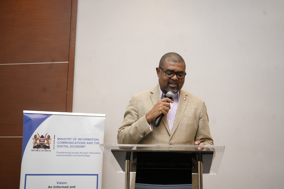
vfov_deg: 29.9
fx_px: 355
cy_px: 94
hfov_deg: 43.6
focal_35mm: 45
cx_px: 142
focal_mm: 45
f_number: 4.5
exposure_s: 1/160
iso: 6400
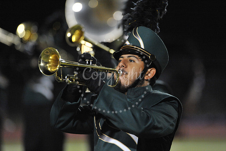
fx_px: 3764
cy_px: 76
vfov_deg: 2.3
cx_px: 113
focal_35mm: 600
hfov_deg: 3.4
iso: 6400
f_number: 6.3
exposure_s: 1/160
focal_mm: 600
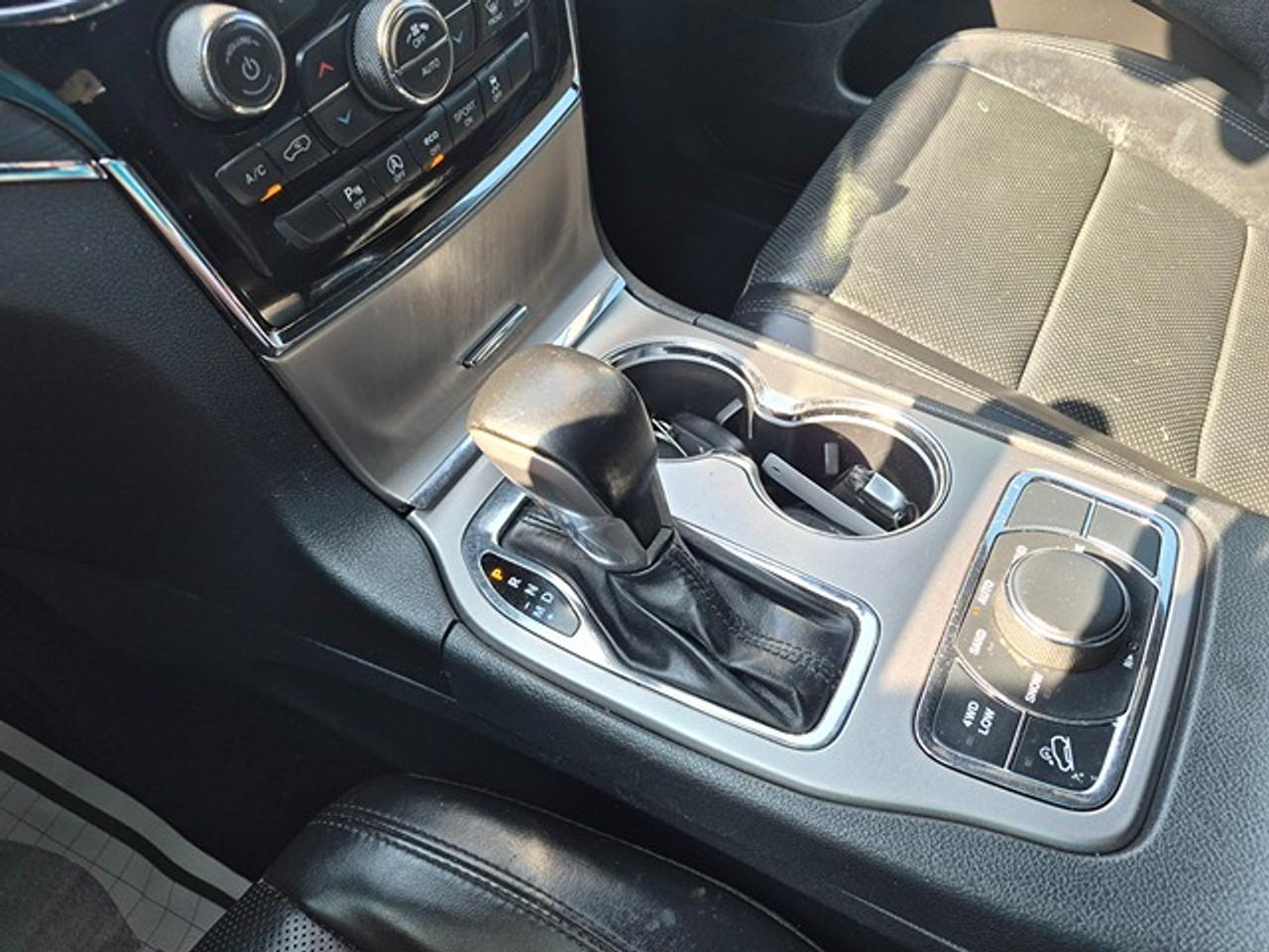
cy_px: 476
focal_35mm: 23
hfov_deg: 73.9
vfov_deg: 58.9
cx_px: 634
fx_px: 843
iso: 100
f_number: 1.8
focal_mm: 5.4
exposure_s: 1/180
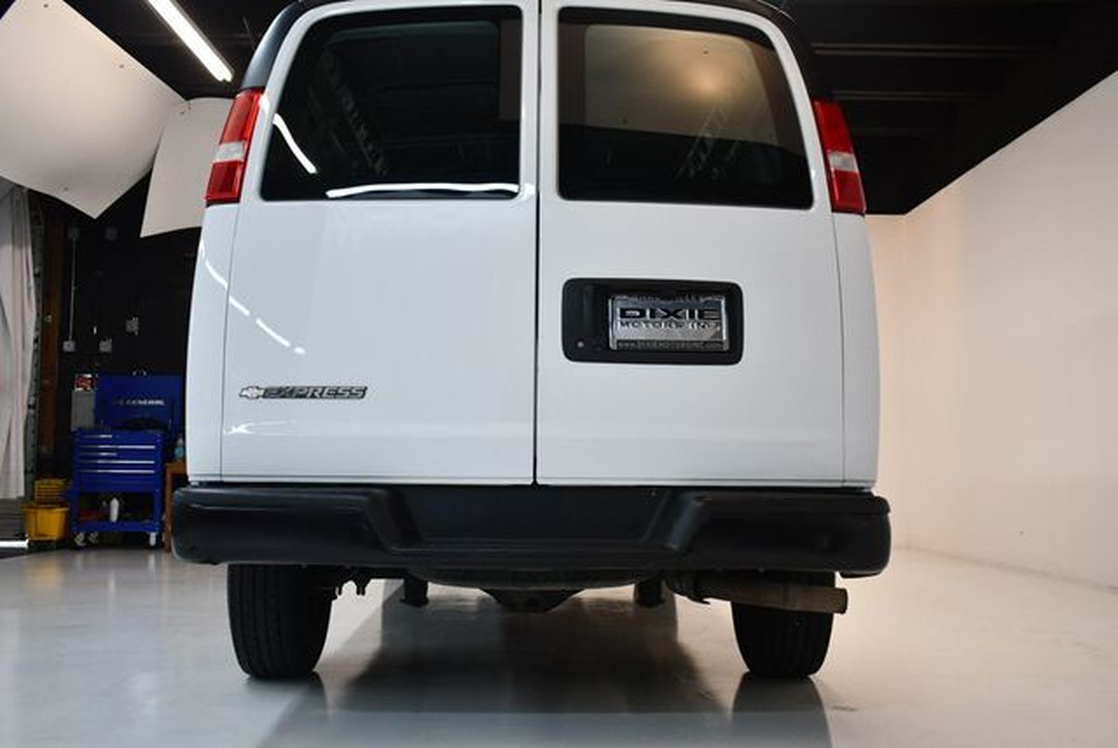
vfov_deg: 36.9
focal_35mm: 36
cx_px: 559
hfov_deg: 53.1
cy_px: 374
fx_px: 1119
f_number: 3.5
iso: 1000
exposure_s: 1/125
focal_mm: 18
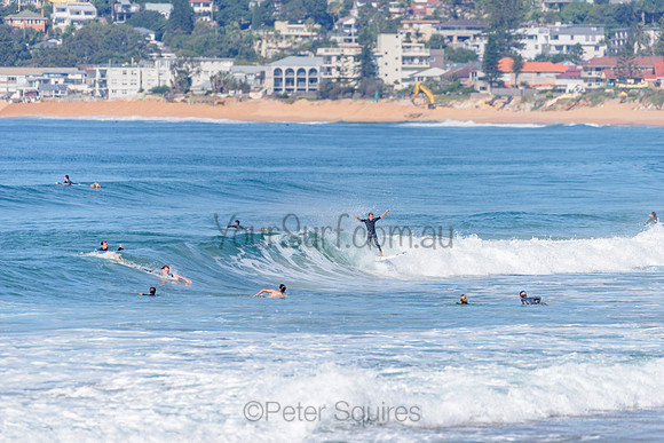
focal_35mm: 500
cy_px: 222
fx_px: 9224
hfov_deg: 4.1
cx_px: 332
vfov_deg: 2.8
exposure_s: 1/2000
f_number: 5.6
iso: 125
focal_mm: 500
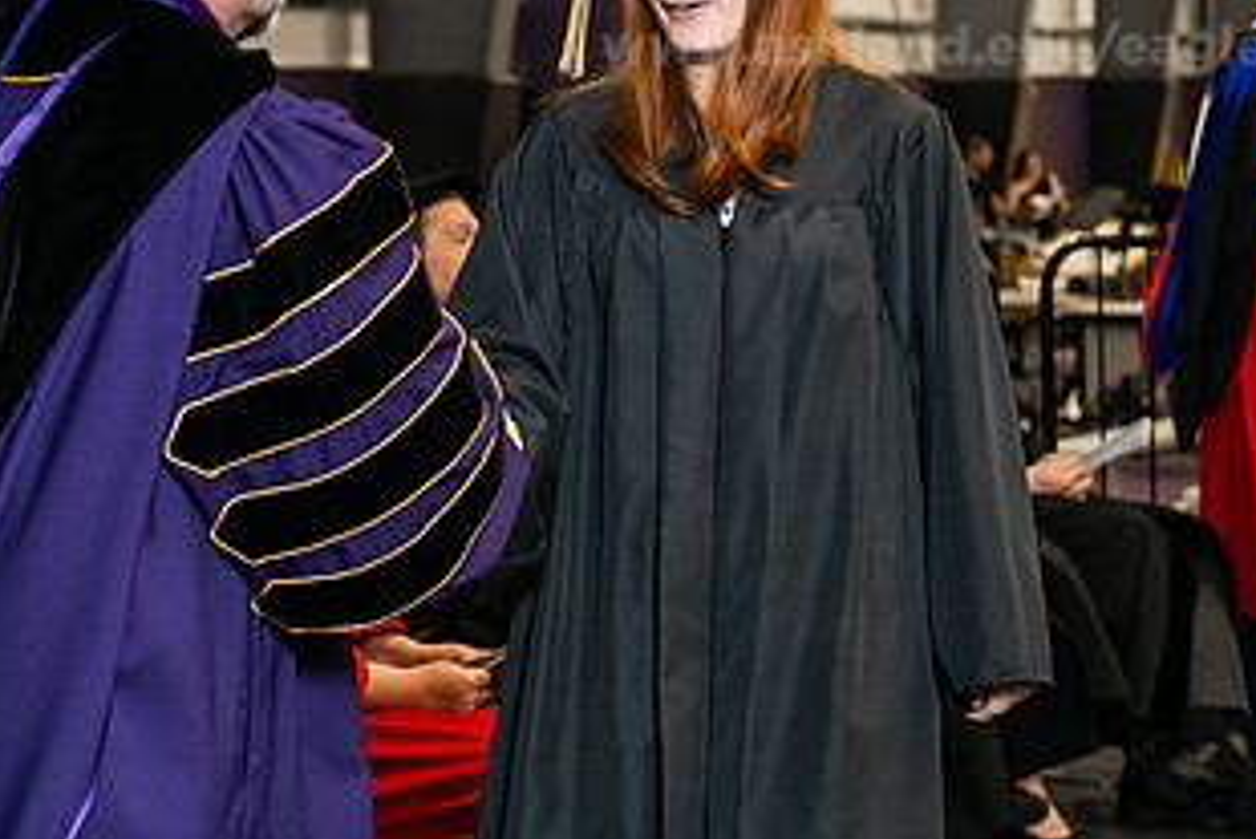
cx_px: 417
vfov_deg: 10.4
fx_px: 4572
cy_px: 132
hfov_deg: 15.6
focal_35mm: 131
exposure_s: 1/200
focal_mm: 70
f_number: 5
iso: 2500
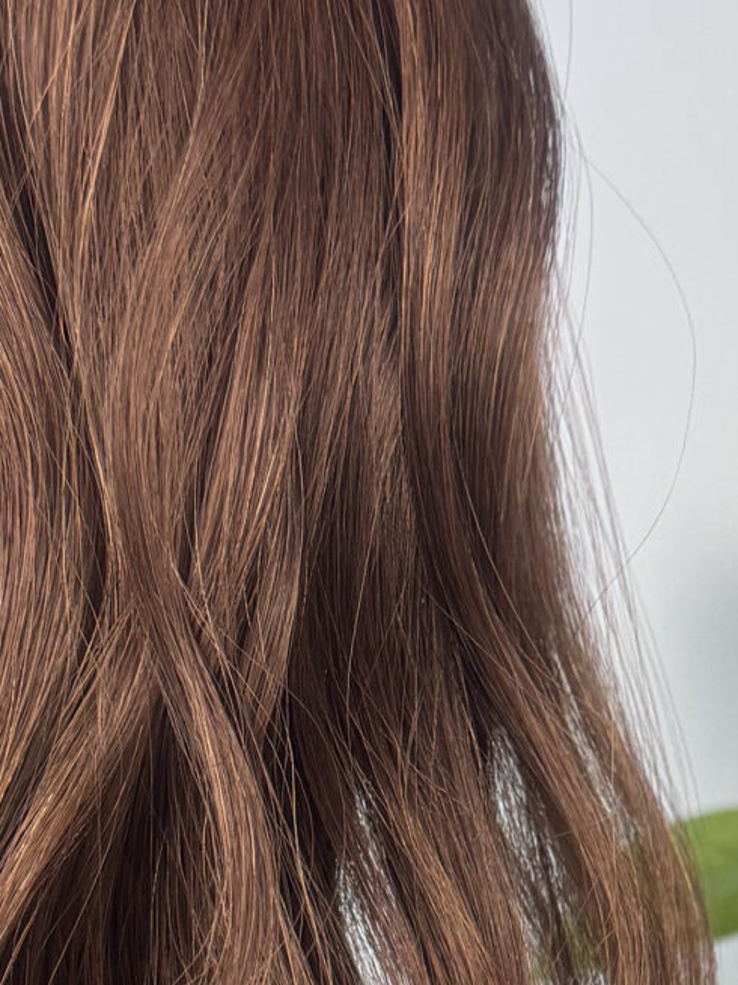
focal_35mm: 94
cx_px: 458
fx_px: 2674
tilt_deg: -5.1
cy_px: 1133
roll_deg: +3.8
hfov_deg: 15.7
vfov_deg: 19.8
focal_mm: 6.76
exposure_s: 1/100
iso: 125
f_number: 1.78
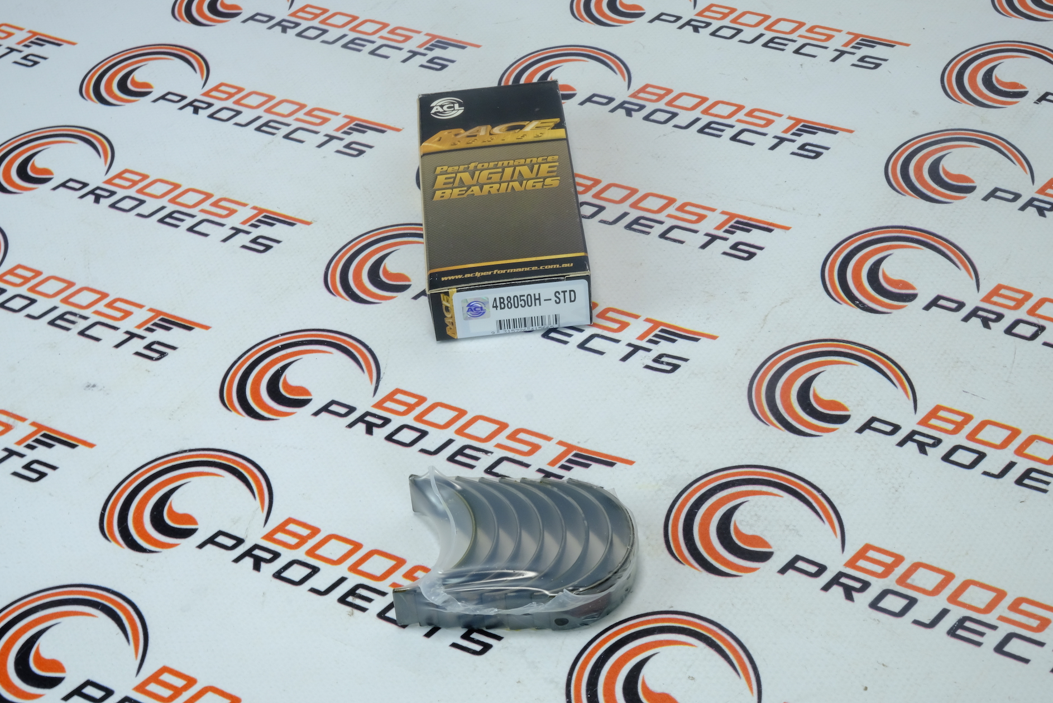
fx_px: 1667
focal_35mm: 57
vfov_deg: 23.8
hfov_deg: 35.0
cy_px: 357
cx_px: 520
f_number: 22
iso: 500
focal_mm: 37.4
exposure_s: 1/3
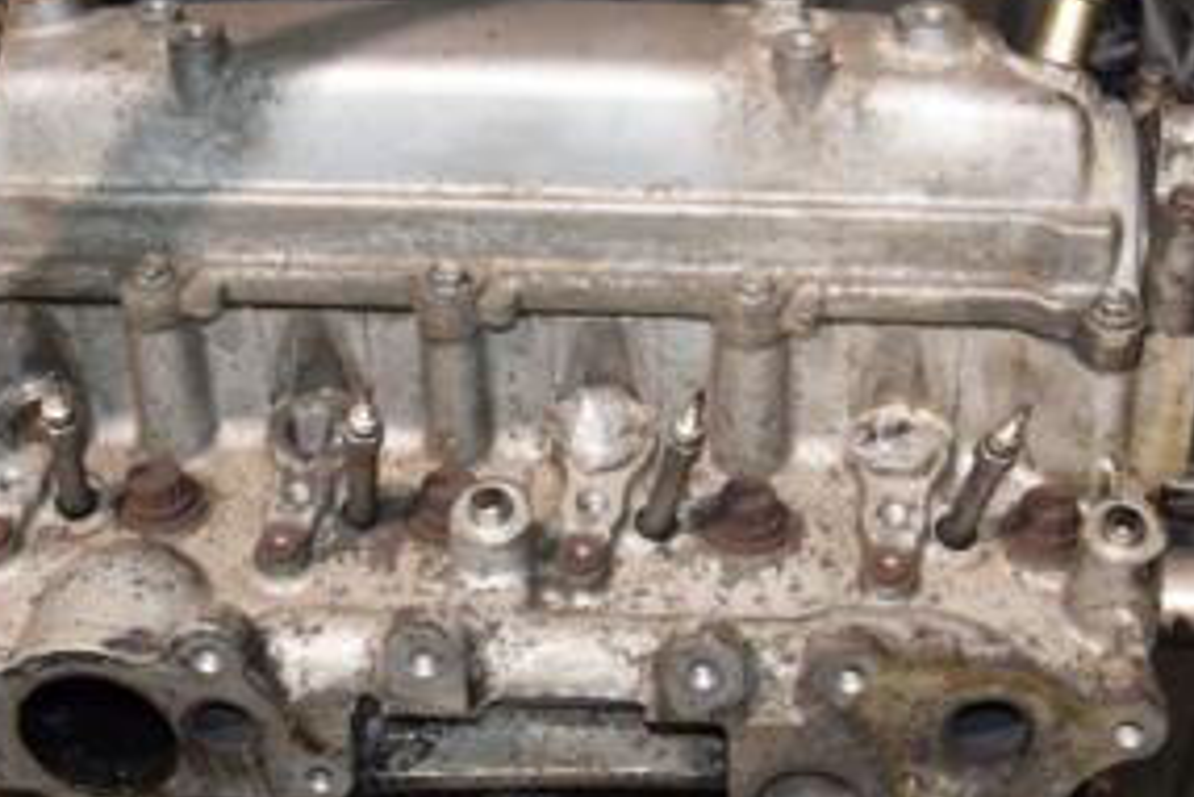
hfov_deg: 30.5
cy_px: 371
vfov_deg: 20.6
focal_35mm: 66
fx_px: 2192
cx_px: 593
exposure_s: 1/60
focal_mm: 21
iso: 800
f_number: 5
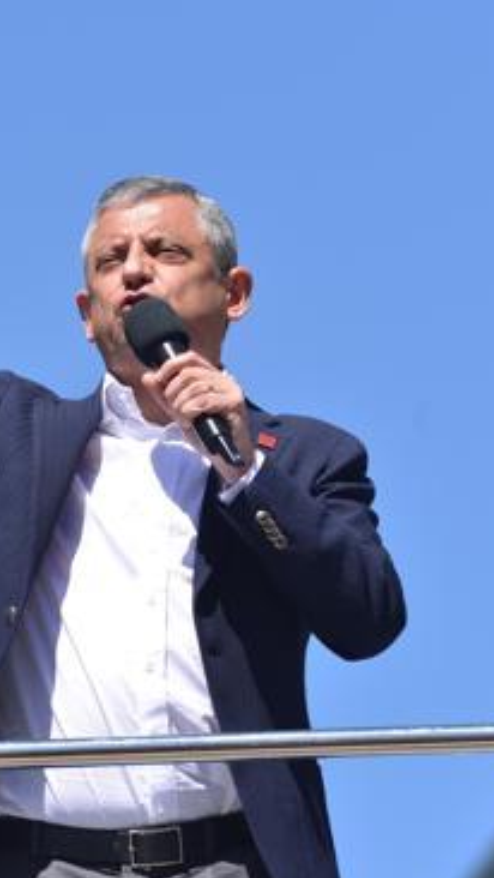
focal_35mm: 352
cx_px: -41
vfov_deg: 6.1
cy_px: 432
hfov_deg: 3.4
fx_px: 8193
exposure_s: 1/250
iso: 100
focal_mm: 200
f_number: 2.8
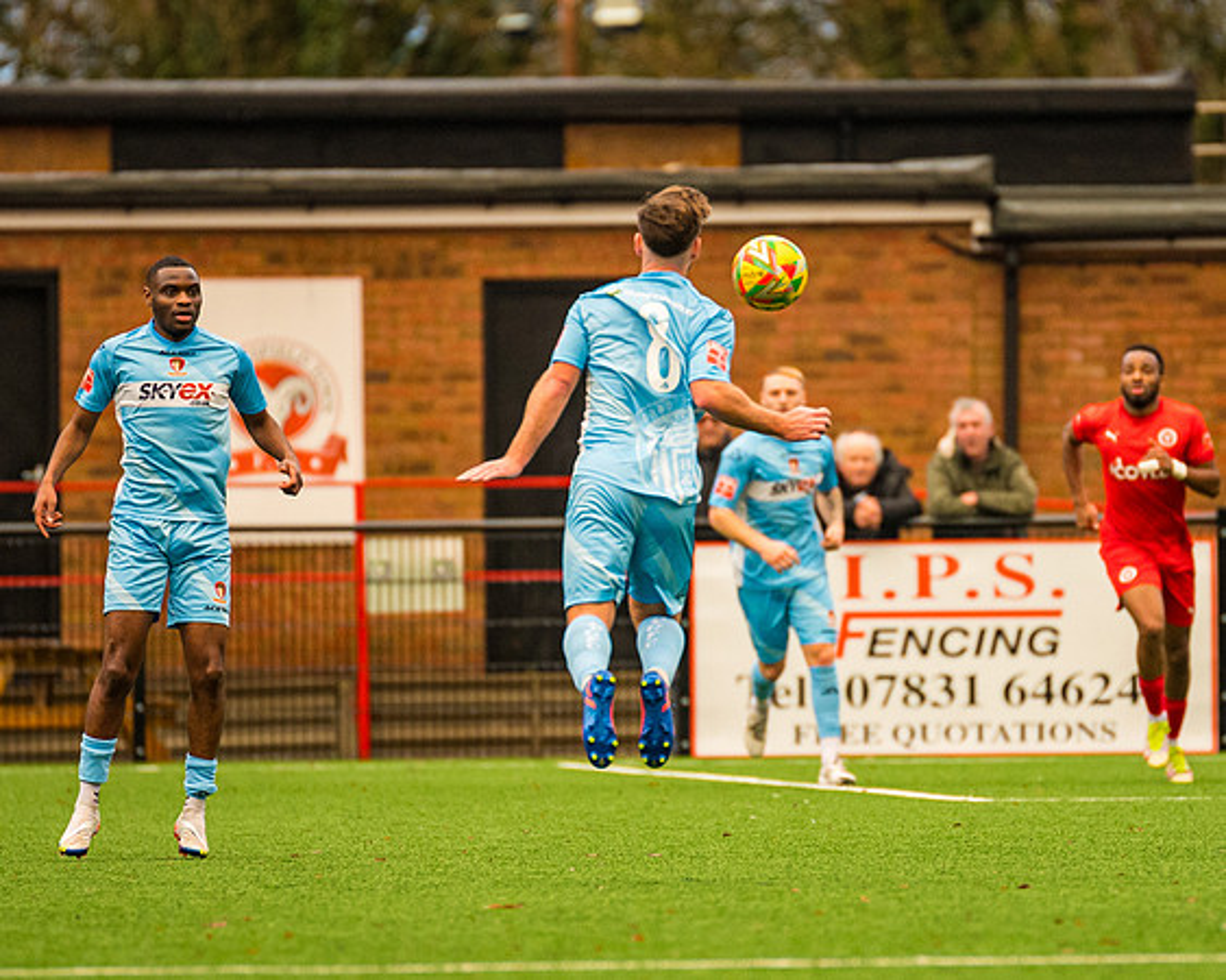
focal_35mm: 651
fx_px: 23607
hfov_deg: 3.0
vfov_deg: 2.4
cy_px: 540
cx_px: 788
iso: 1600
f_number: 2.8
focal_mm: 300
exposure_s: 1/1600
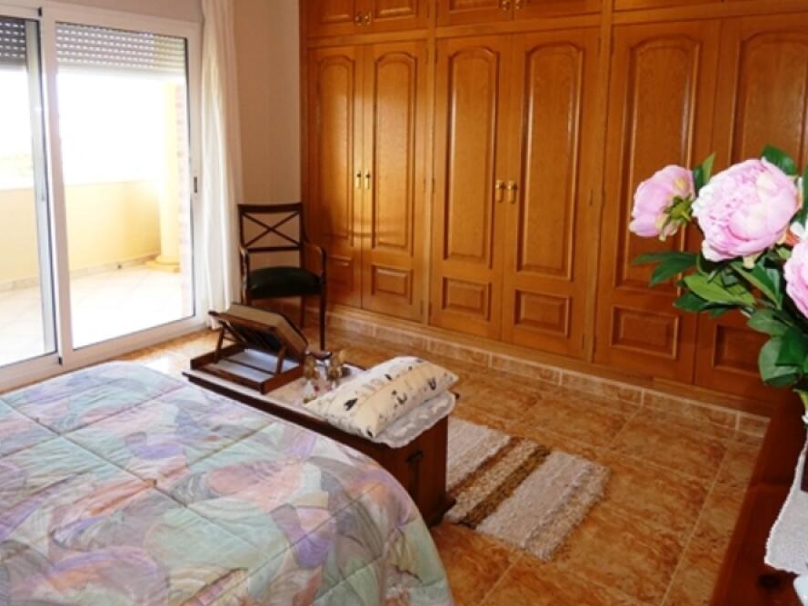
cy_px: 213
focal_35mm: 27
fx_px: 630
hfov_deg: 65.3
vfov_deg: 50.6
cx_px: 386
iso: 160
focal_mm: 3.6
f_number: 2.8
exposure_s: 1/60
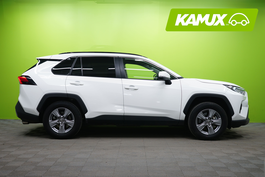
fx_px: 294
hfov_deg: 48.5
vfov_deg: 33.4
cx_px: 132
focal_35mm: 40
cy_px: 88
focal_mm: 40
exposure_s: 1/20
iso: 400
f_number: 4
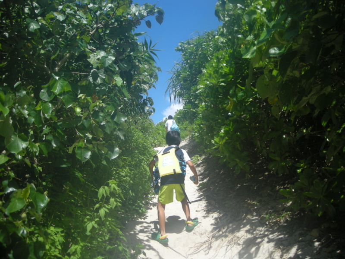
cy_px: 130
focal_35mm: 35
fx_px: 349
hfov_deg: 52.6
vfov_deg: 40.7
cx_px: 172
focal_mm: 5.7
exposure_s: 1/198
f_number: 5.7
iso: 50
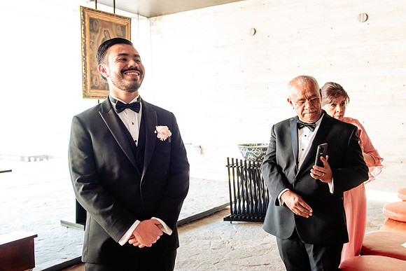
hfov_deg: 52.2
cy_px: 142
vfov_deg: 36.2
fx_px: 414
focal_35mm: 37
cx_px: 215
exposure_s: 1/125
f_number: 3.5
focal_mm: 27
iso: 800
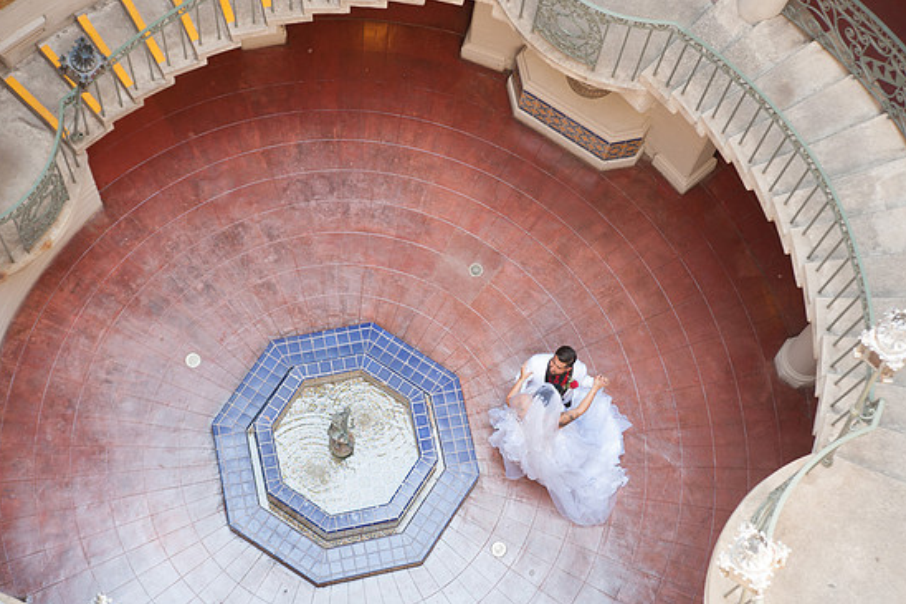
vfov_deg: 18.9
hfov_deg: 28.1
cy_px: 306
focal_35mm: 72
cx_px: 470
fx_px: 1811
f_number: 4
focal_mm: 68
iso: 250
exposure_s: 1/60
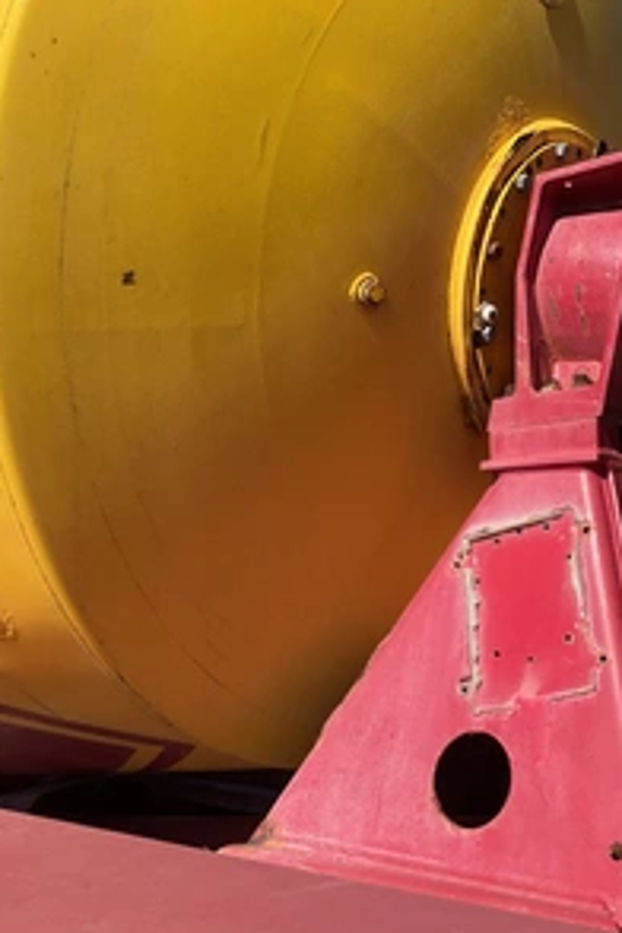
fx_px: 1063
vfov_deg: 47.4
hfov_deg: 31.3
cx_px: 549
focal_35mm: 41
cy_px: 460
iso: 25
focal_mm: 3
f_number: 1.8
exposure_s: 1/1311
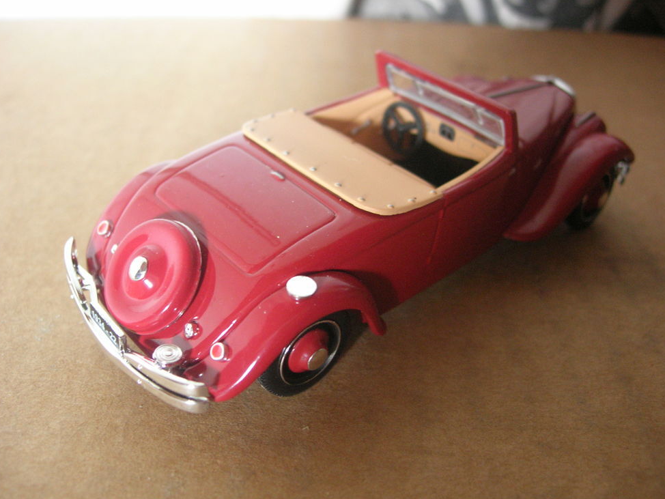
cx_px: 331
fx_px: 749
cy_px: 253
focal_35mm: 39
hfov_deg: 47.9
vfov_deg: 36.8
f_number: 2.8
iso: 175
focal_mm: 7.8
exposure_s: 1/3.7
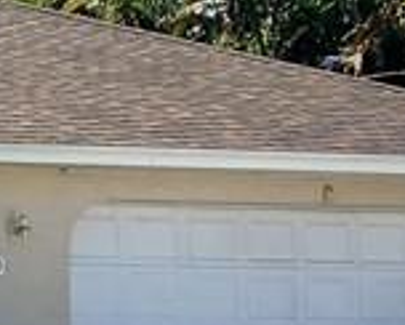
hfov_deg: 10.2
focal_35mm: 171
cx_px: -456
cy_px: 253
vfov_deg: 9.0
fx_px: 2052
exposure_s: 1/1000
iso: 20
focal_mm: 3.98
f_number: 1.8
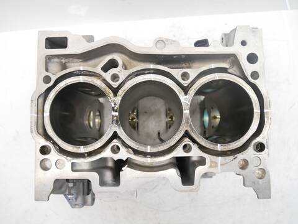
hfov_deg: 71.6
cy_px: 112
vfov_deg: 56.8
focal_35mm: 24
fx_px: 207
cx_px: 149
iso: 640
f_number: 3.5
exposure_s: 1/60
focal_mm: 12
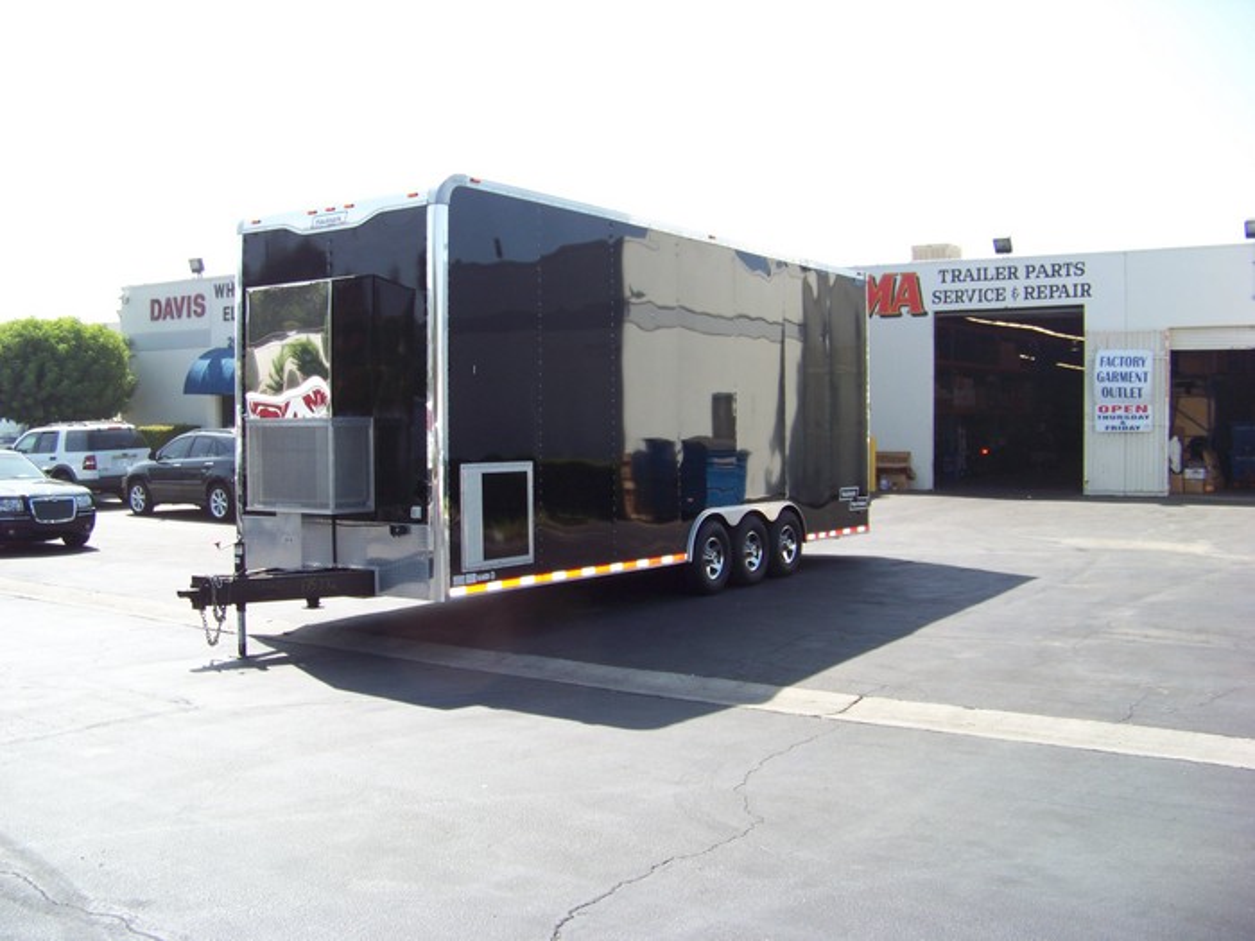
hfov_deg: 51.4
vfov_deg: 39.7
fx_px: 1305
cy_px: 470
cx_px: 628
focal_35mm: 36
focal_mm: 5.85
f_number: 2.8
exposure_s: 1/500
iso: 72
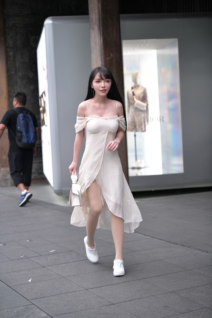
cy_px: 159
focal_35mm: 70
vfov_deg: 28.8
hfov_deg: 19.5
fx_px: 618
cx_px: 106
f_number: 3.2
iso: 1600
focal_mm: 70
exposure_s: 1/500
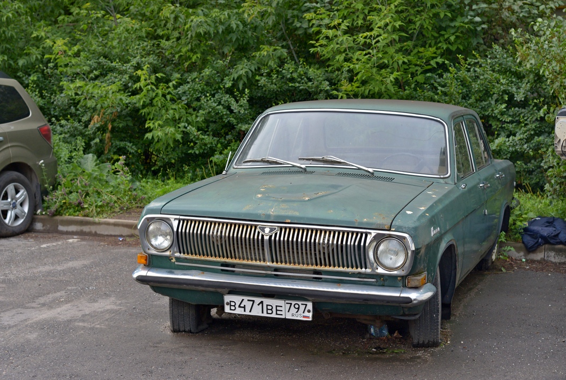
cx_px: 316
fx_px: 1040
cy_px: 156
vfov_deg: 20.7
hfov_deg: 30.4
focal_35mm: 66
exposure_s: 1/200
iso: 500
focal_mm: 50
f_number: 5.6
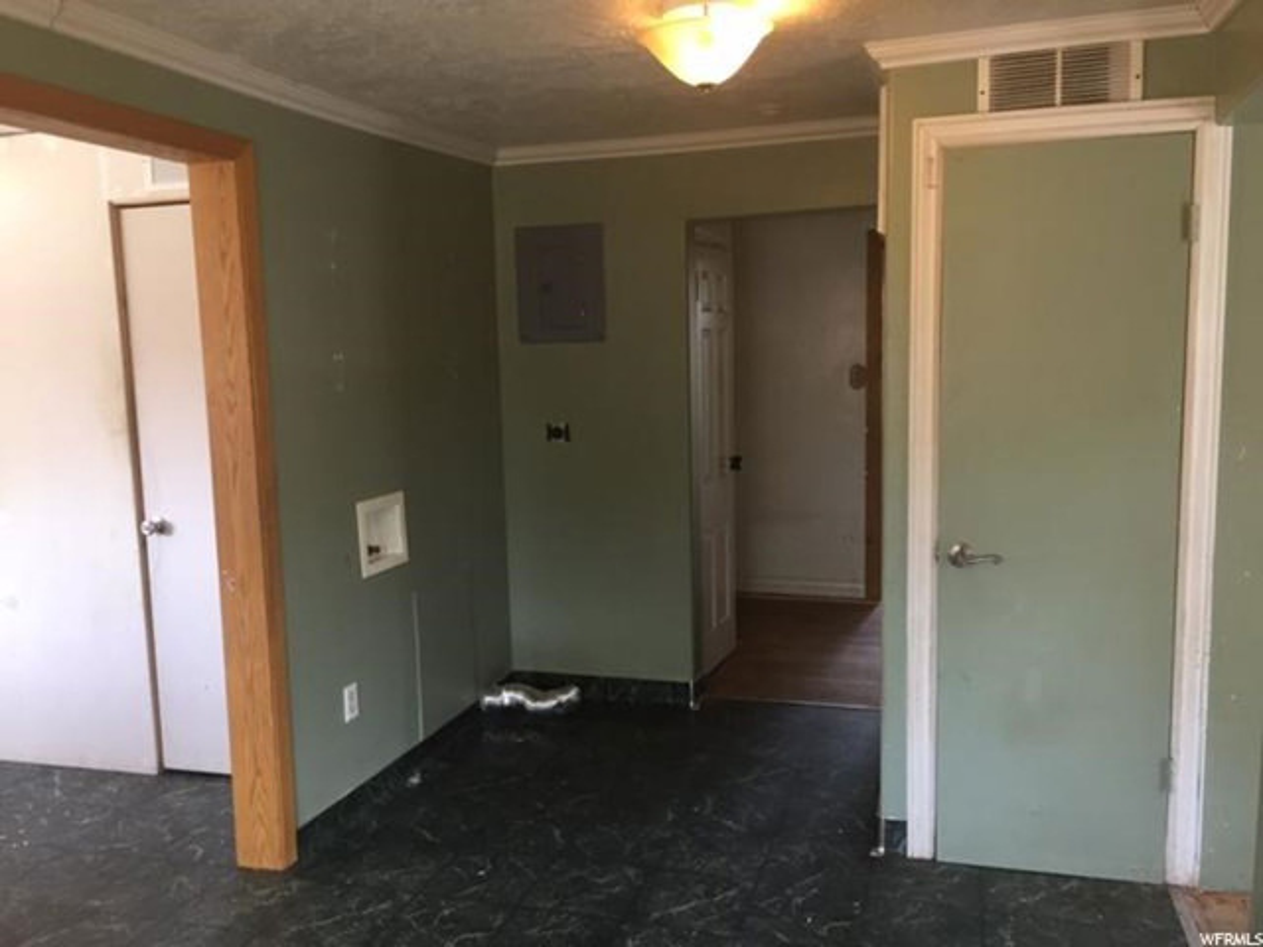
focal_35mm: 29
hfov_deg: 61.7
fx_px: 1058
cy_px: 474
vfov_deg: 48.2
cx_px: 632
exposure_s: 1/30
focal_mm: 4.15
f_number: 2.2
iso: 80
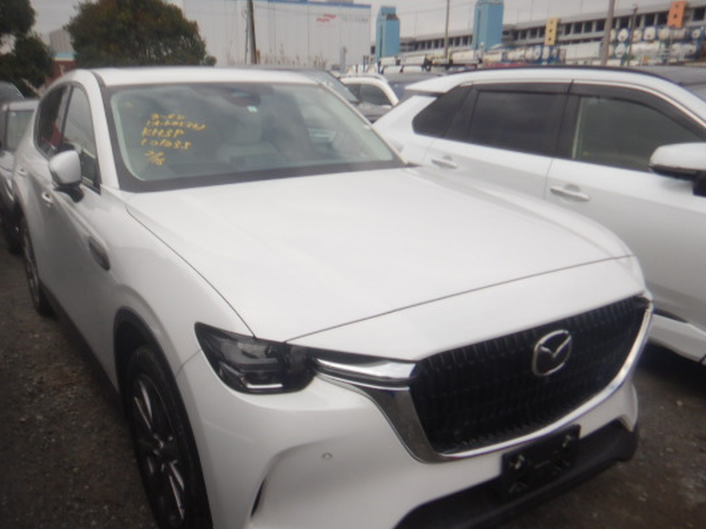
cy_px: 309
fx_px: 591
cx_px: 304
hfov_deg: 61.4
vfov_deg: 48.0
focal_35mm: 29
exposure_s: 1/400
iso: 125
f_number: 2.8
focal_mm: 4.3
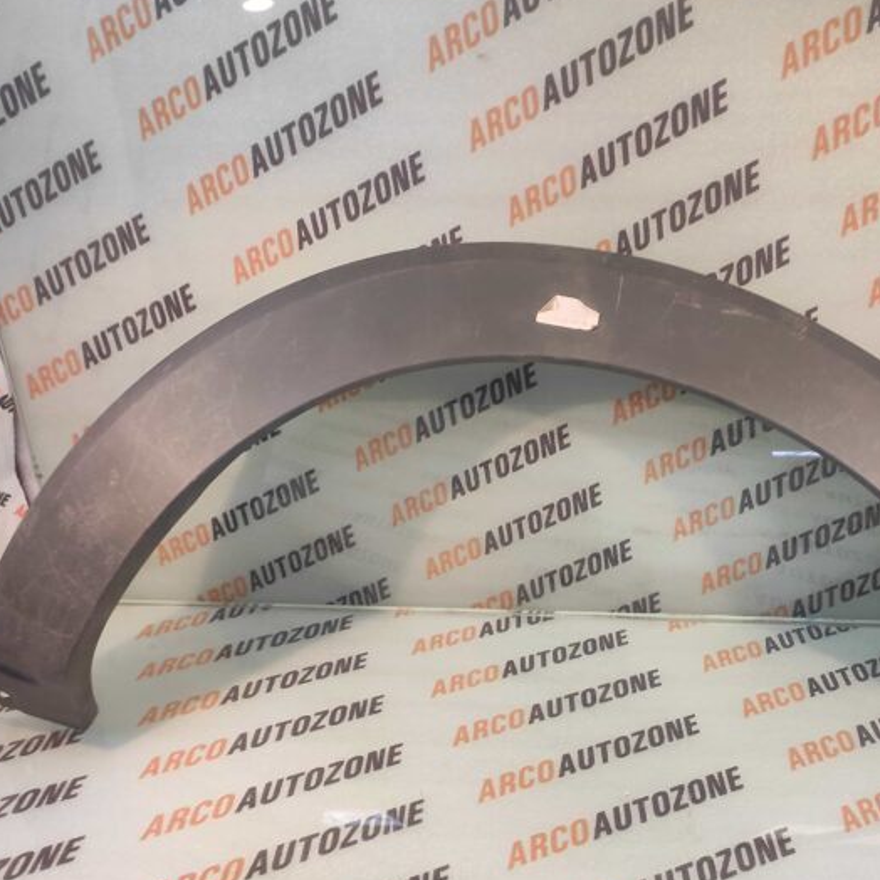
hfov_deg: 68.7
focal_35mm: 22
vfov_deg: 69.5
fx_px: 633
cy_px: 471
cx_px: 541
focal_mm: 4.74
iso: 202
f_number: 1.79
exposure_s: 1/33
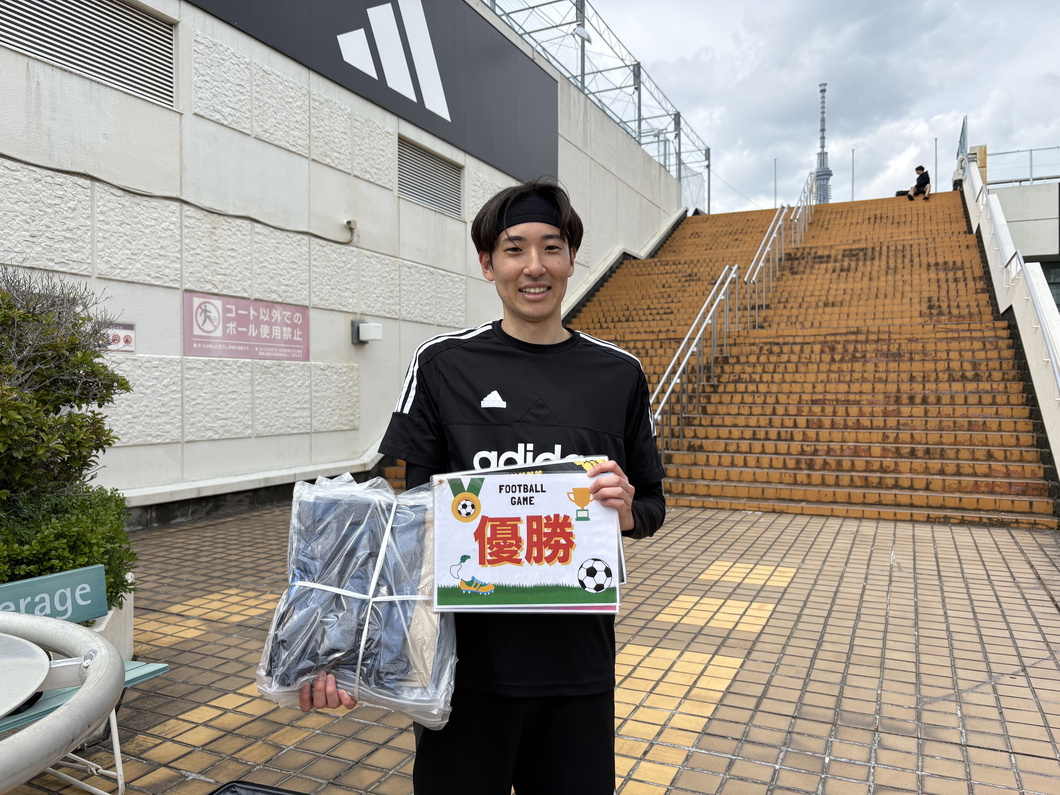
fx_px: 796
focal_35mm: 26
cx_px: 530
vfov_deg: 53.1
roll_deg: +1.2
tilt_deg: +0.7
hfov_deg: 67.3
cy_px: 398
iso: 50
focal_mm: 5.96
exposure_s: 1/2865
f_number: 1.6
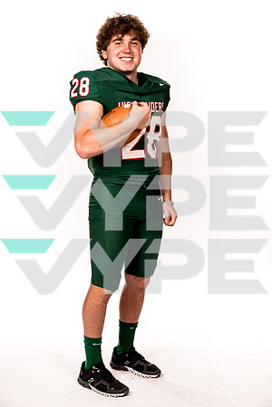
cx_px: 136
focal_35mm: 56
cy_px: 204
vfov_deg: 35.6
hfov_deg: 24.2
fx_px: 635
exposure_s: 1/400
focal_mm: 56
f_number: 8
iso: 800
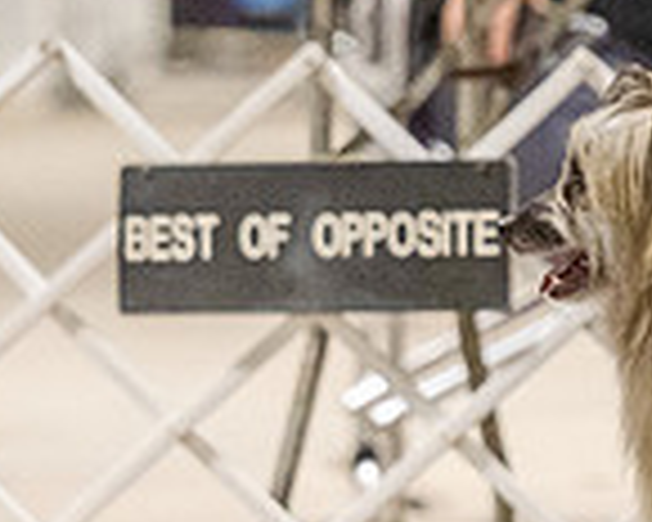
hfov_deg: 2.2
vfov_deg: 1.8
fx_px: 16923
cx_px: 598
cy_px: 81
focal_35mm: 877
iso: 6400
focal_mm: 200
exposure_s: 1/400
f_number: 3.2
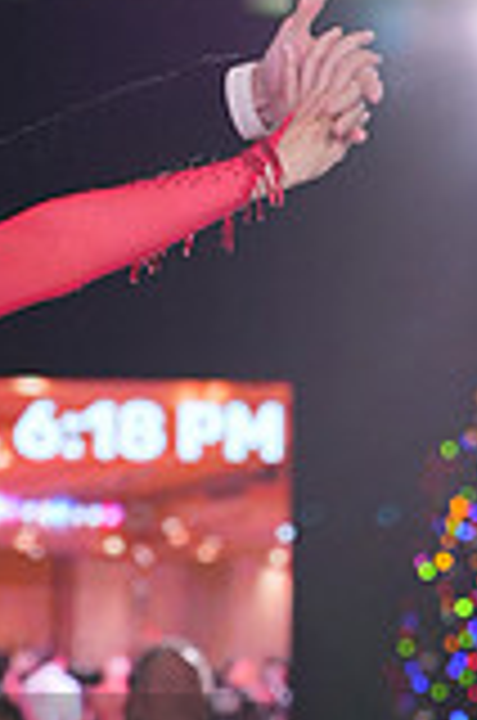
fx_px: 6168
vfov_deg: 6.6
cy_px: 846
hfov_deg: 4.4
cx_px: -371
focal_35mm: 309
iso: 1000
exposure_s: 1/500
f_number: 4
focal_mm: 85
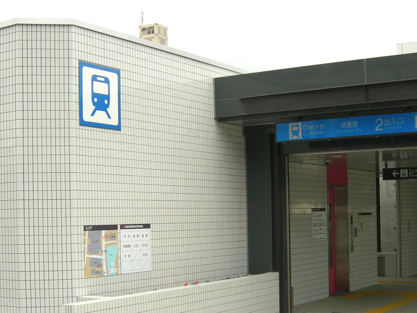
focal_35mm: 62
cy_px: 224
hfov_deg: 31.2
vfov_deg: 23.5
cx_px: 222
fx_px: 747
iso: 50
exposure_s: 1/208
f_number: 2.8
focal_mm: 7.8
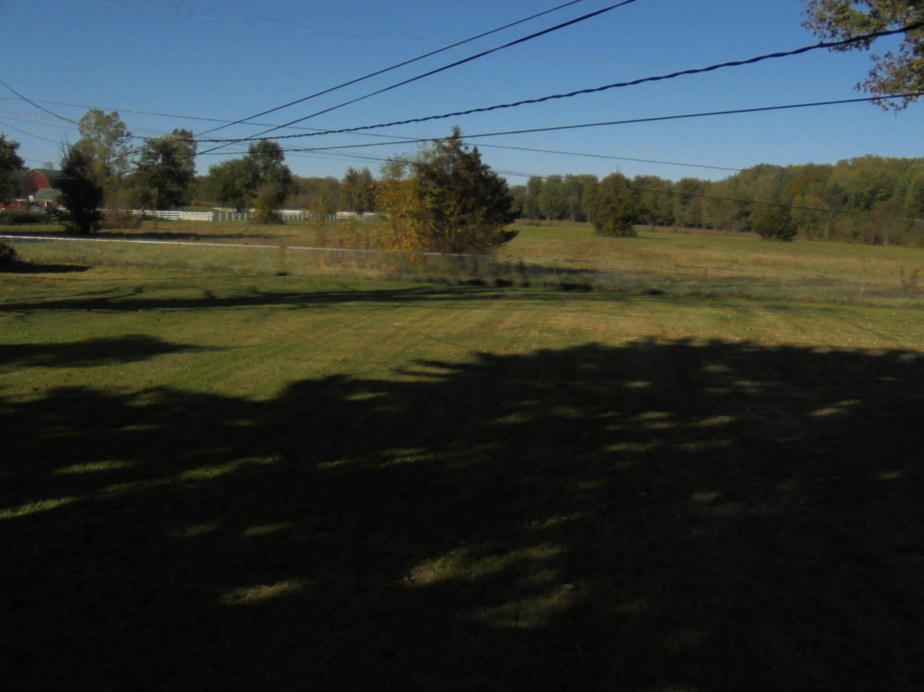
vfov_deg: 45.4
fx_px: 827
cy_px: 362
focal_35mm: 31
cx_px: 518
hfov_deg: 58.2
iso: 100
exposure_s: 1/1250
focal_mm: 4.6
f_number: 3.5
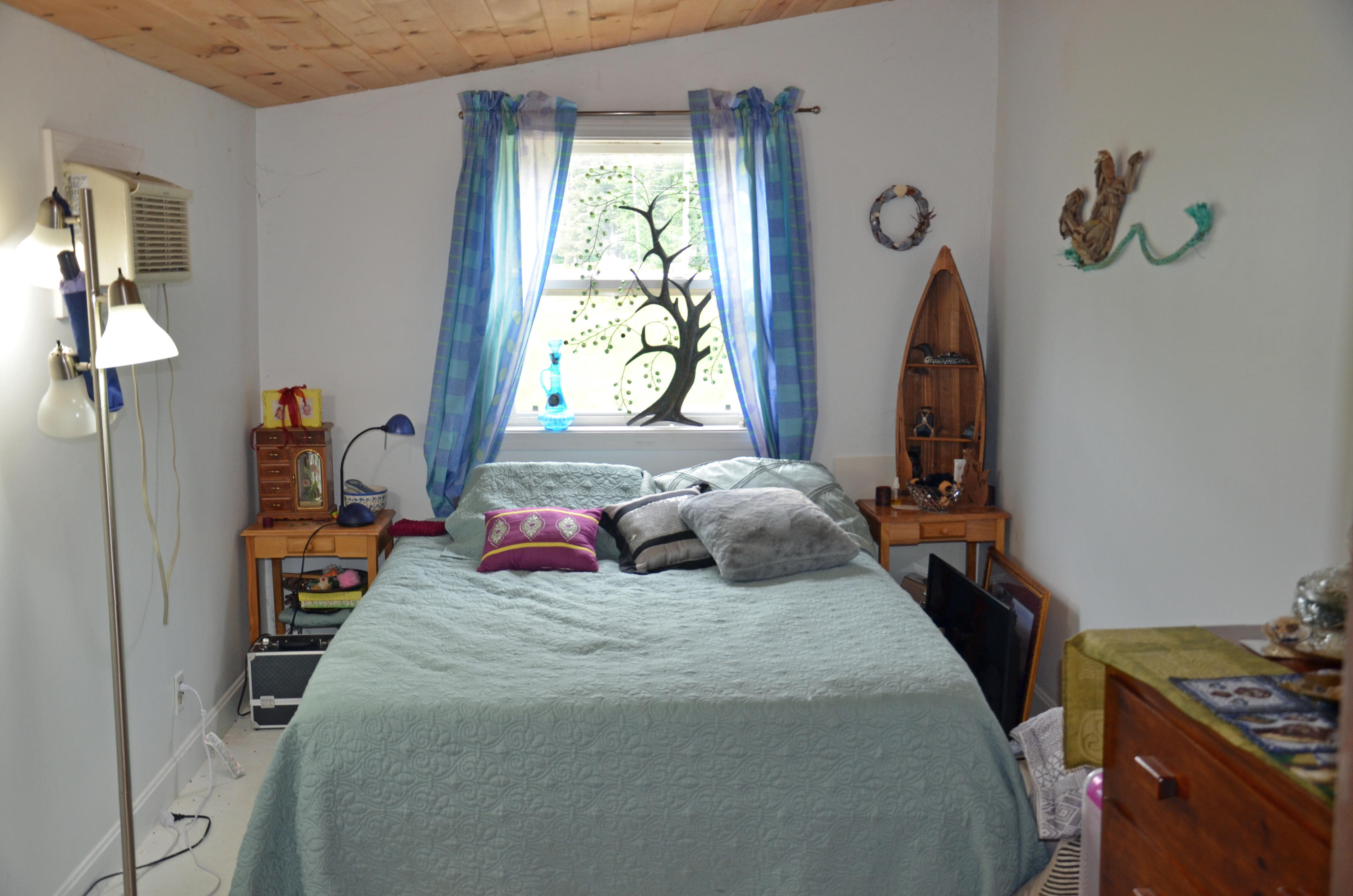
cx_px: 676
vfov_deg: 36.7
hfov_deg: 53.2
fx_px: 1350
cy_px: 448
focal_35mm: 36
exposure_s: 1/60
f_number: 3.8
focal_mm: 24
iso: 450
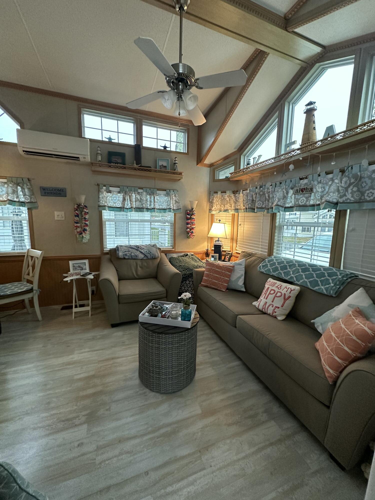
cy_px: 250
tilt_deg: -7.4
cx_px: 188
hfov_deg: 85.7
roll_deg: -1.7
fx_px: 202
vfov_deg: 102.1
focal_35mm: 14
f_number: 2.2
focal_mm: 2.22
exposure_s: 1/60
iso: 400
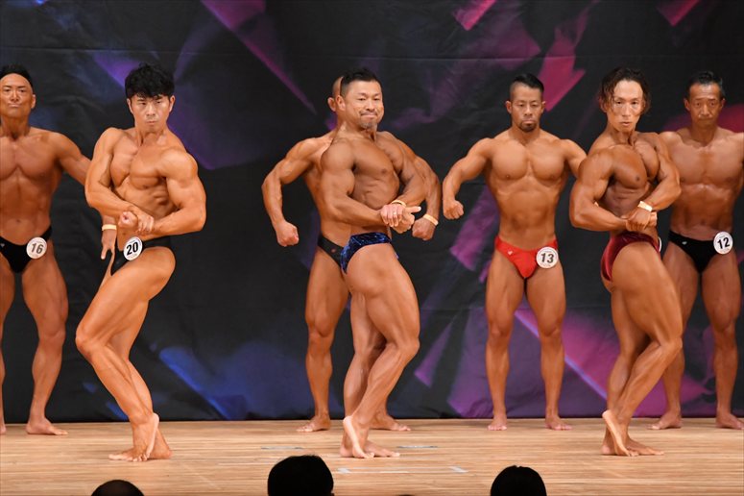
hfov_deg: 7.6
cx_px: 372
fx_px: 5577
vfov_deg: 5.1
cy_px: 248
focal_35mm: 270
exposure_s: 1/400
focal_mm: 180
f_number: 5.6
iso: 5600
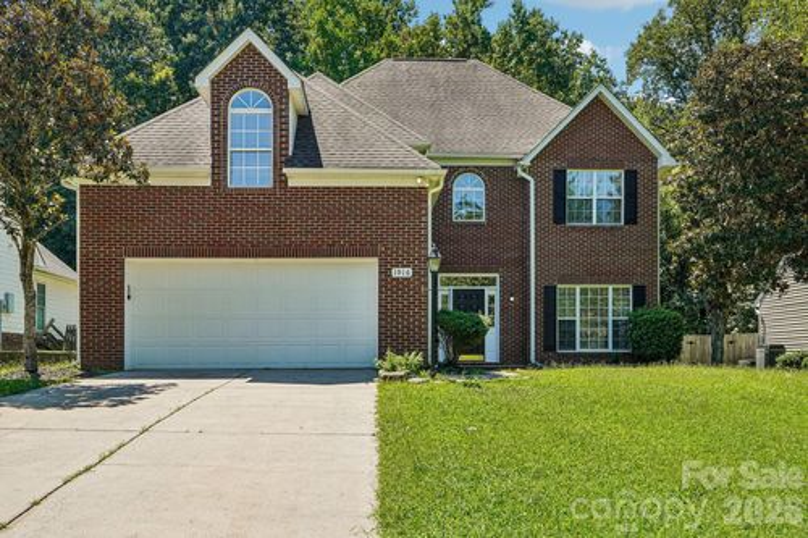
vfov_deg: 43.6
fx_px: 673
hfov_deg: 61.9
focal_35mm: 30
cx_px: 404
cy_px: 269
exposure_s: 1/60
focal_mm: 20
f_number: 8
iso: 100
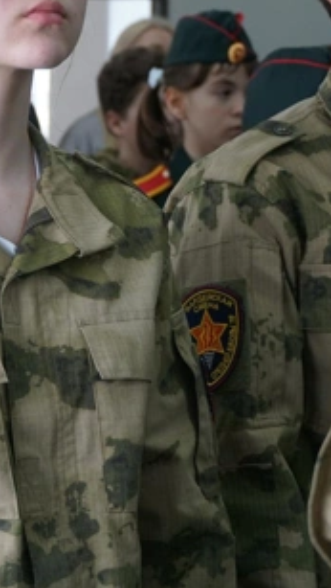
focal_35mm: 161
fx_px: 2509
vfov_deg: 13.3
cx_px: -195
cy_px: 170
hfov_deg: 7.4
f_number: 5
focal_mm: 42
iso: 500
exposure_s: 1/160
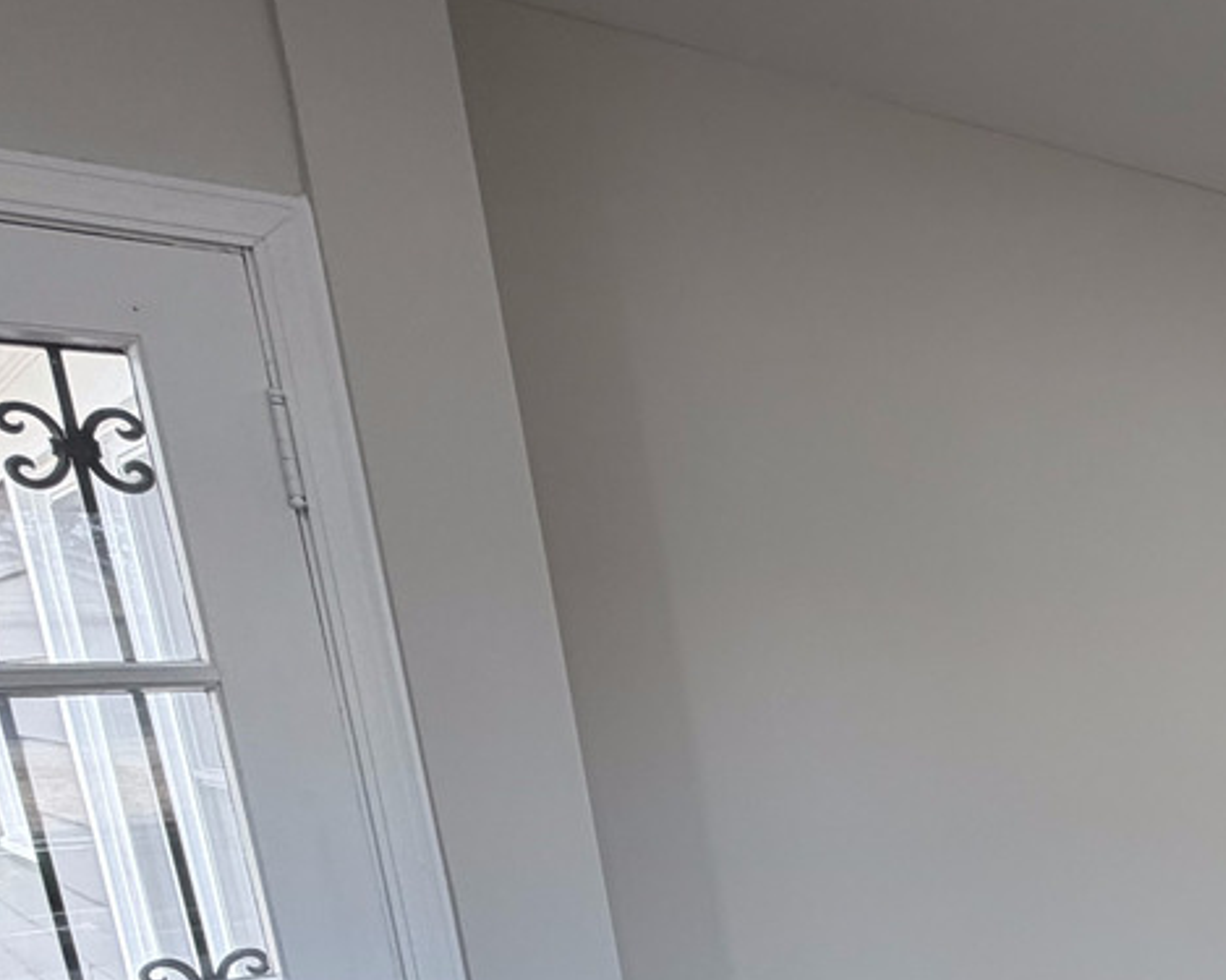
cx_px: 1621
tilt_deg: -13.3
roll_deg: +1.4
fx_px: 1524
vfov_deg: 32.6
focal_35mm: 42
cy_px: 996
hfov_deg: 32.2
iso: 125
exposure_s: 1/120
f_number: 2.2
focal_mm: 2.22
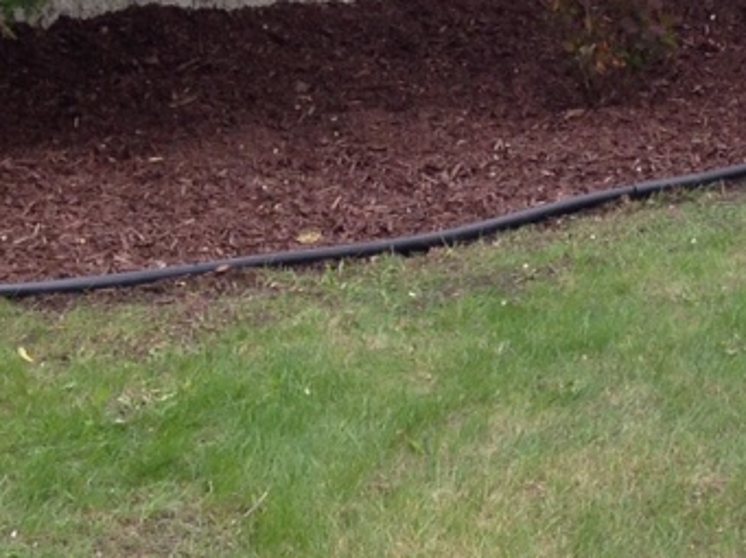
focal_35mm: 124
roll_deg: -1.9
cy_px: 96
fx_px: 2669
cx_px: 873
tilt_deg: -9.9
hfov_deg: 15.4
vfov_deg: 11.9
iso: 50
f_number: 2.4
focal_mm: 4.12
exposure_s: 1/246
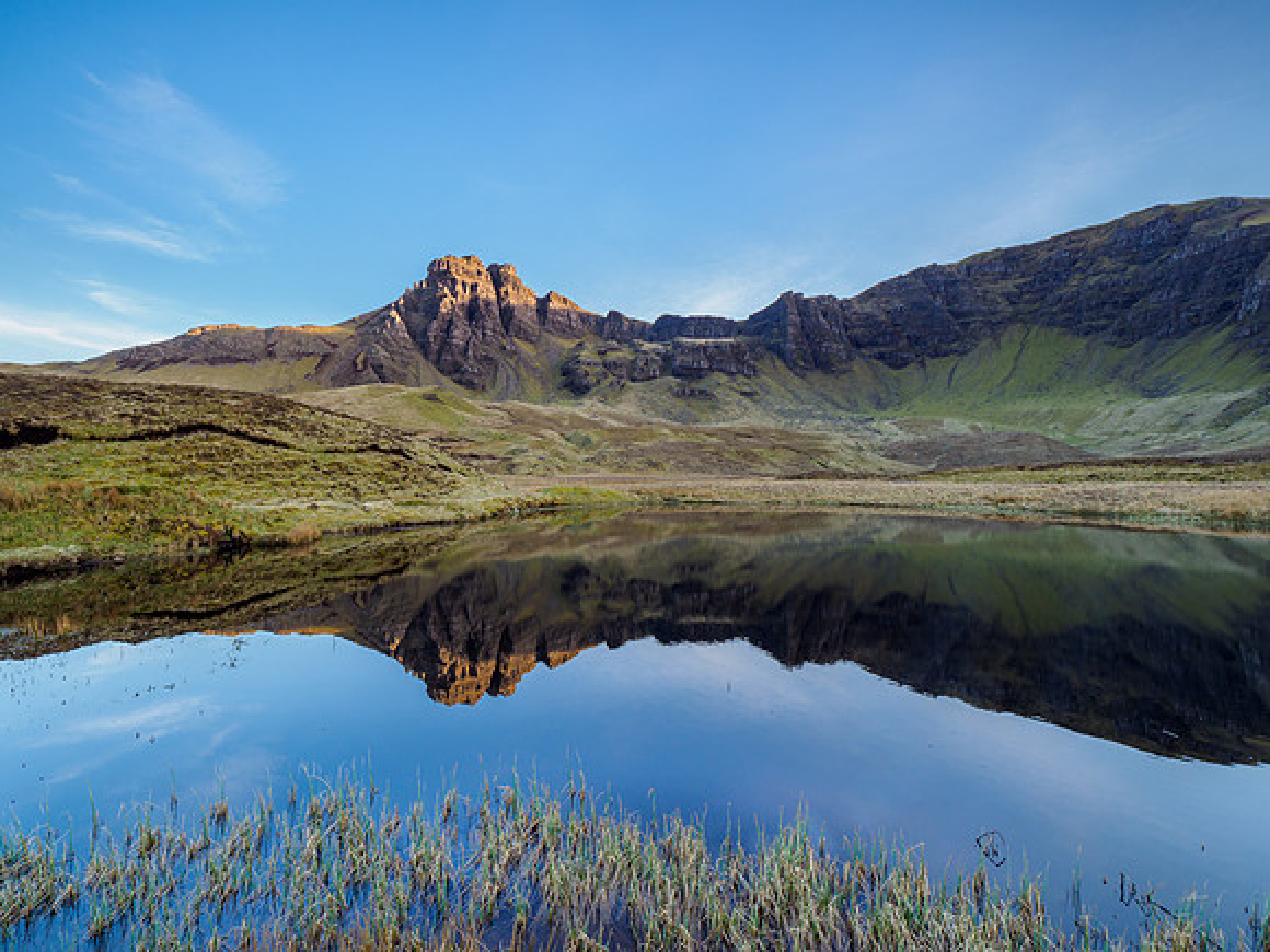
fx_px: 587
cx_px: 635
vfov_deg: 78.1
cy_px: 476
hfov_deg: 94.5
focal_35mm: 16
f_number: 7.1
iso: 200
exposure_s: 1/13
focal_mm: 8
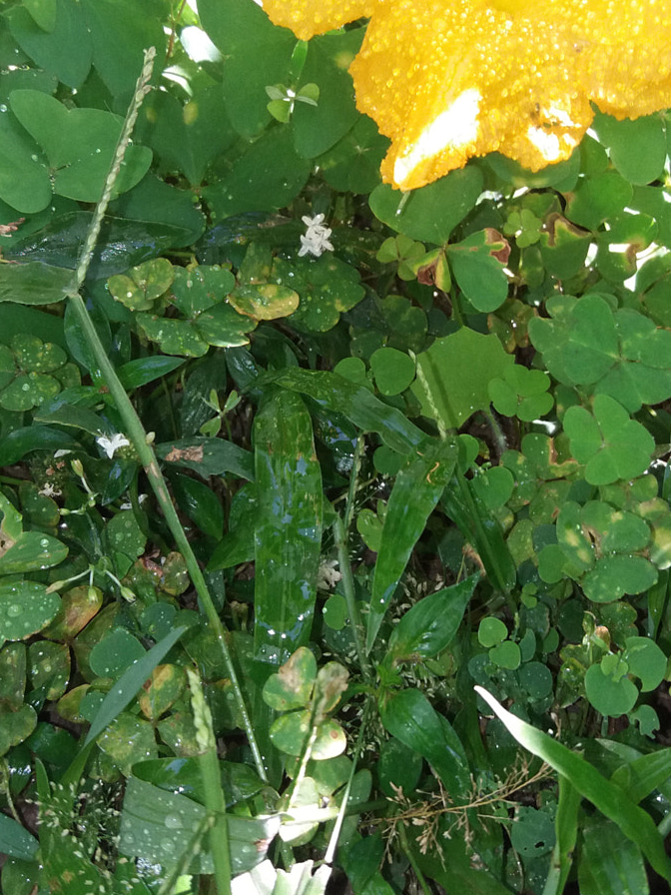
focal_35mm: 50
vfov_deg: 38.0
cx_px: 405
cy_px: 356
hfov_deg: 29.0
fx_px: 1292
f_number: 1.9
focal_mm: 3.7
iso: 64
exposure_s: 1/129
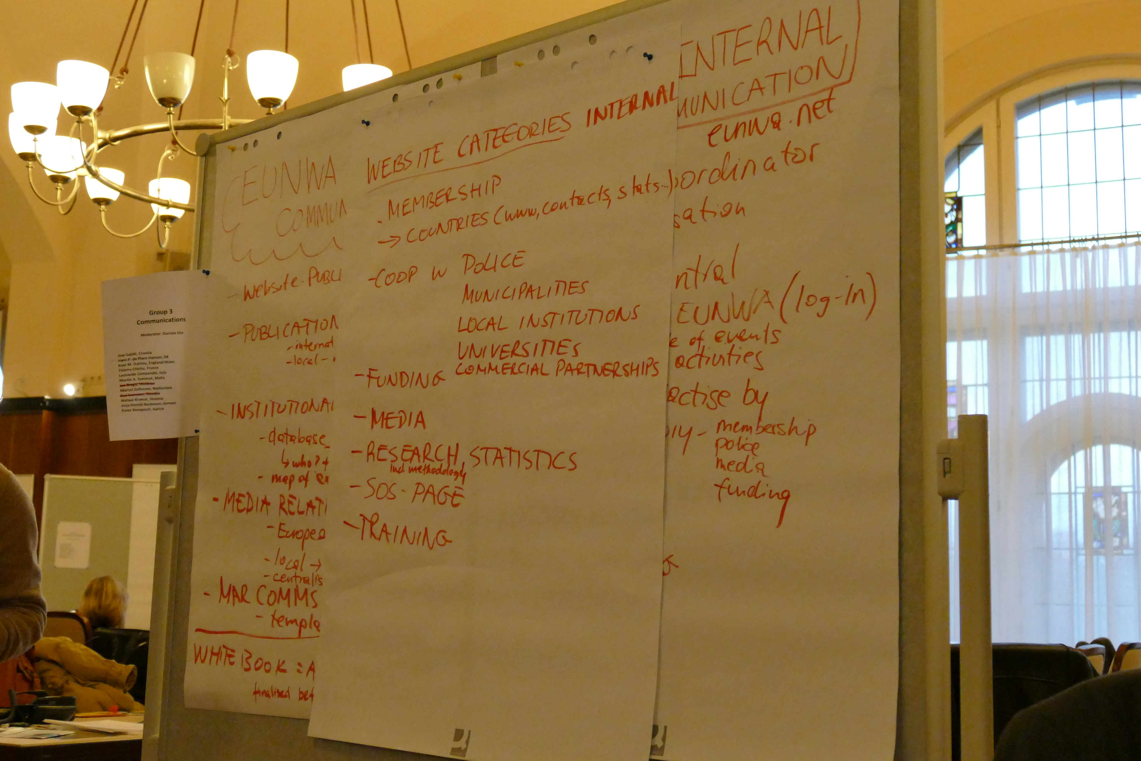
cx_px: 570
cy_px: 380
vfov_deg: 27.5
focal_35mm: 49
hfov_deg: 40.3
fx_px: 1553
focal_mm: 17.83
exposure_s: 1/125
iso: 2500
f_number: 3.3
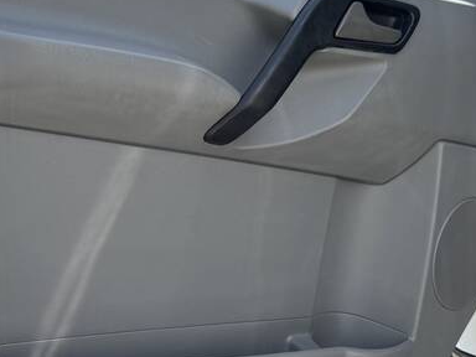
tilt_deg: -16.6
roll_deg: +2.9
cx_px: 165
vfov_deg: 19.6
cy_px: 245
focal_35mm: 75
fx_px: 1031
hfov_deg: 25.9
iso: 80
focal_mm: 6.76
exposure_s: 1/1637
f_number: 1.78
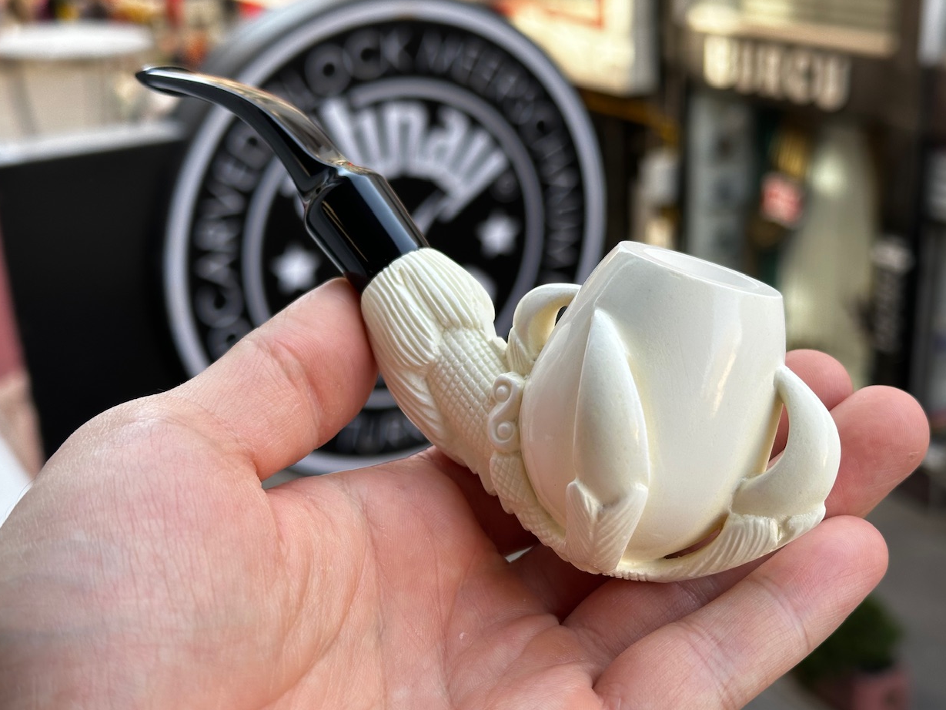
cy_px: 366
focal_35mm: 50
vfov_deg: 29.1
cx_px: 486
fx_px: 1367
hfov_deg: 38.2
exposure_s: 1/396
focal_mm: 6.86
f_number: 1.78
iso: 64
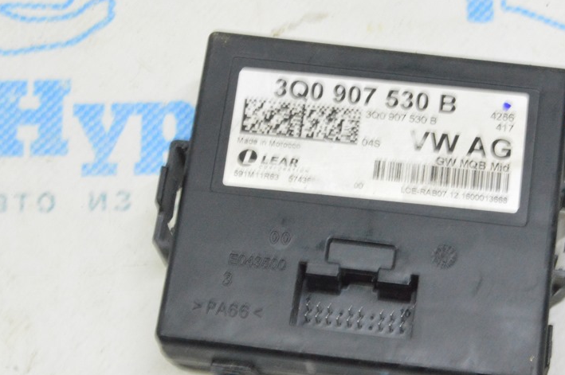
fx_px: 1630
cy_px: 204
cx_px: 379
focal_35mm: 104
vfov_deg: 13.1
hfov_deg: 19.6
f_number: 20
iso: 6400
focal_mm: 48
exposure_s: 1/15
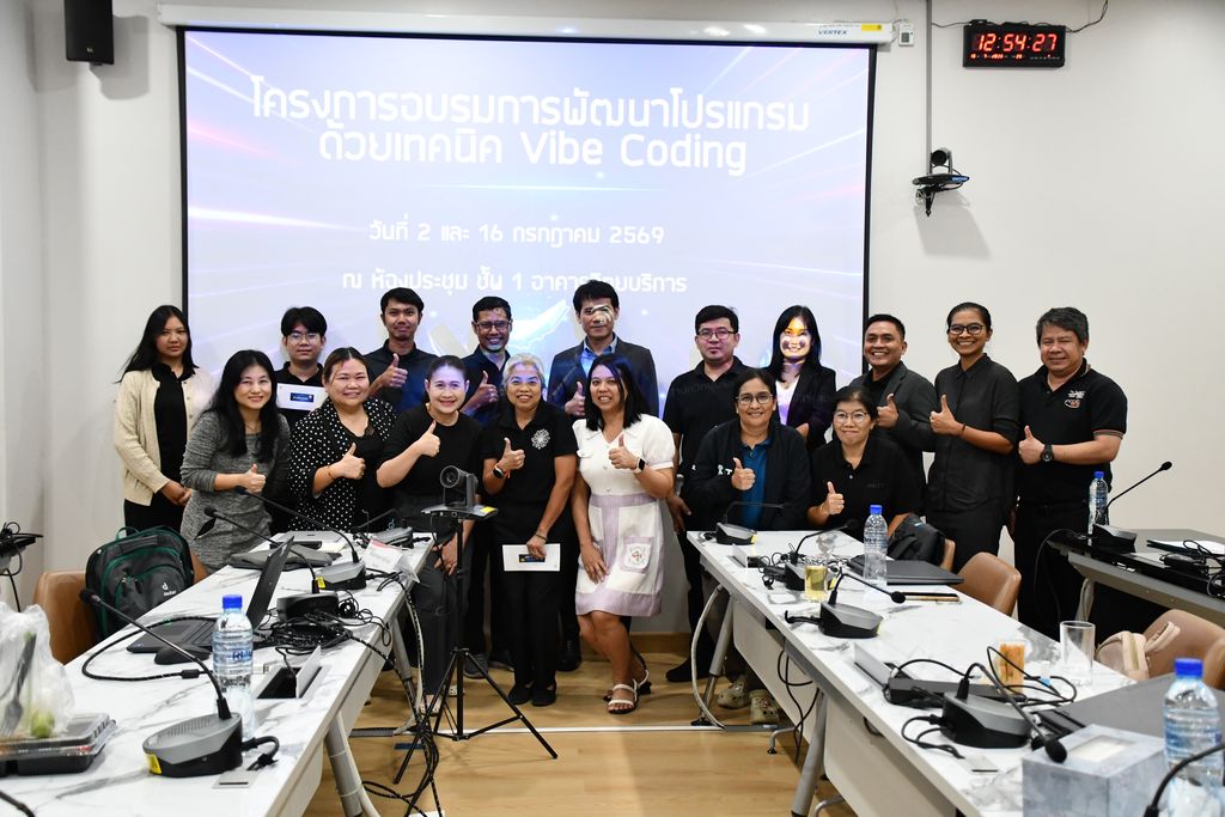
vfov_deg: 34.2
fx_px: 1327
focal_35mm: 39
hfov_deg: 49.5
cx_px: 612
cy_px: 408
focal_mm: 26
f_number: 3.8
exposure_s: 1/125
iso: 2200
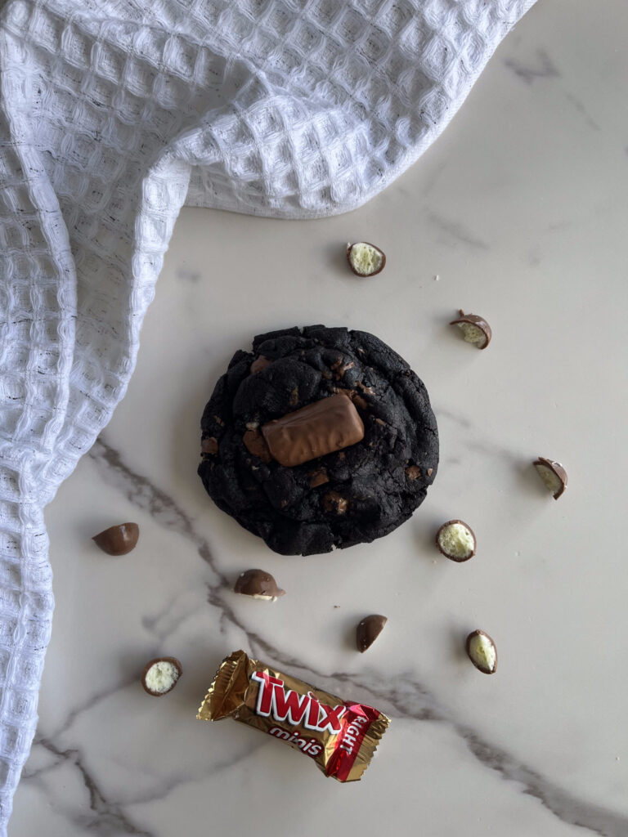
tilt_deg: -88.7
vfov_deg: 67.3
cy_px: 418
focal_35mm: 26
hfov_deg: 53.1
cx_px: 314
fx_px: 629
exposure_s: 1/121
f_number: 1.6
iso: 80
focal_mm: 5.1
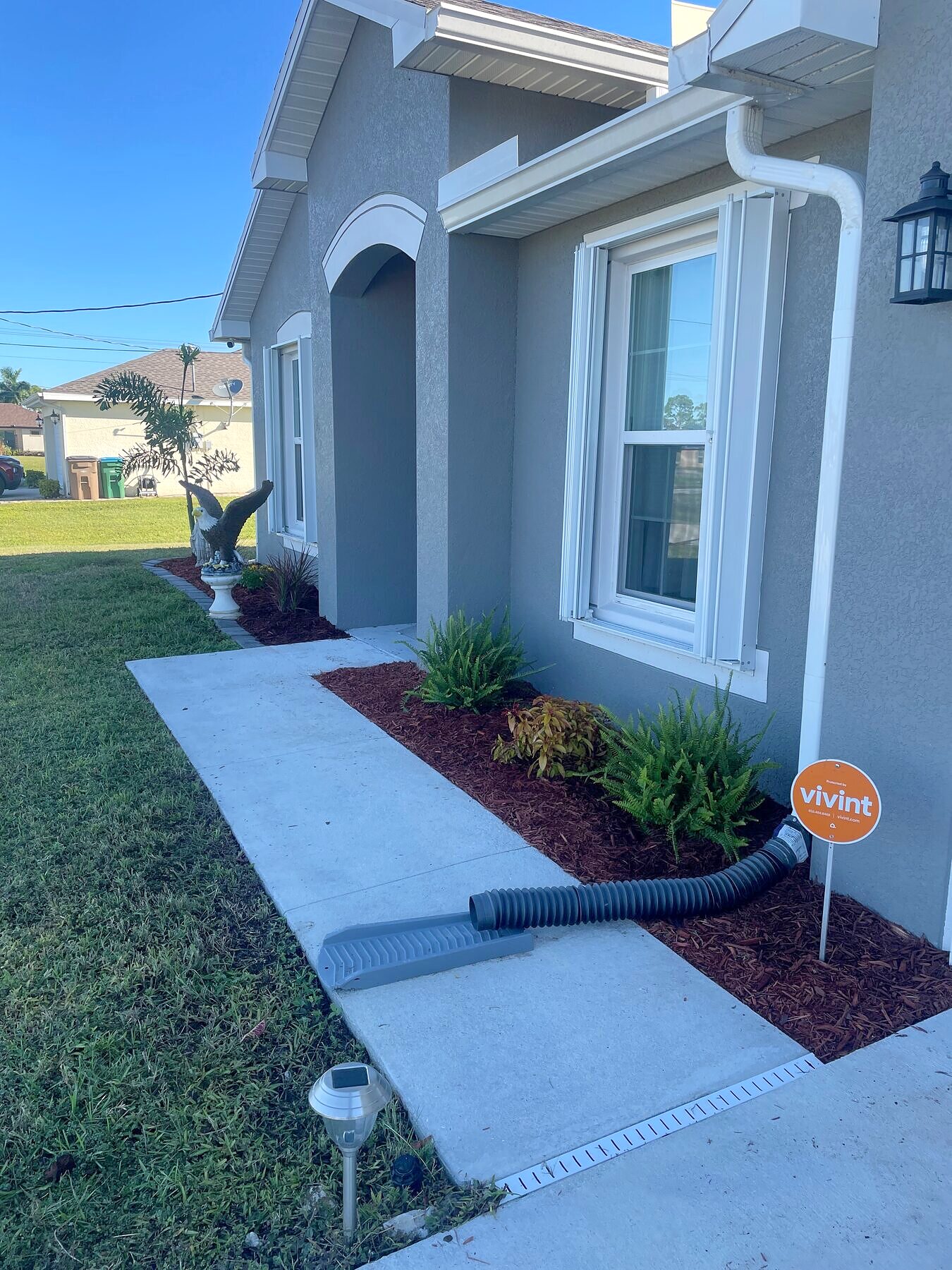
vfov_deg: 67.3
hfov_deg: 53.1
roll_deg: -0.2
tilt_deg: -11.2
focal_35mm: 26
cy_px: 635
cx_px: 476
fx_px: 953
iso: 32
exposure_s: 1/725
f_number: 1.6
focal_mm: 4.2
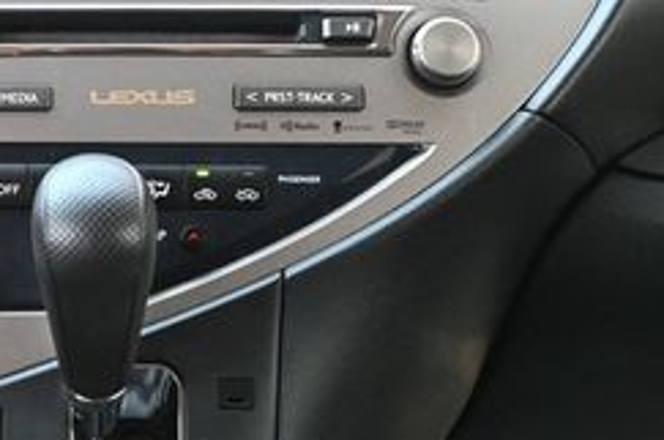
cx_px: 101
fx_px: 2295
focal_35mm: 125
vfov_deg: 10.9
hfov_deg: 16.3
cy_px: 145
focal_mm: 31.5
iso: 1800
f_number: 5
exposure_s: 1/125
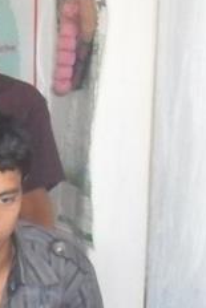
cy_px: 288
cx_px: -360
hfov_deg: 9.3
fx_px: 1063
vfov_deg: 16.3
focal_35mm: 124
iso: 400
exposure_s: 1/45
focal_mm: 4.9
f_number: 3.5
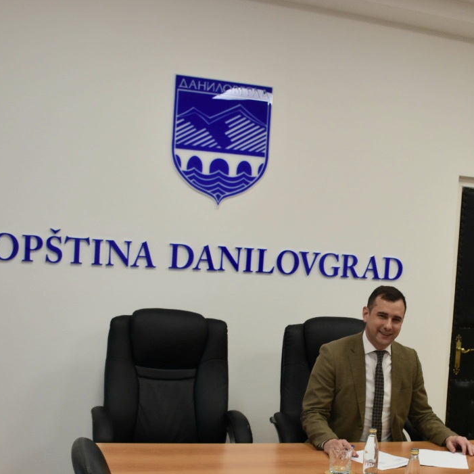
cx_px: 366
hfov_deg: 31.5
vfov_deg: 31.8
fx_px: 821
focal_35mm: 53
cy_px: 337
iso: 400
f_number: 4
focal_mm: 18
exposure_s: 1/60.2
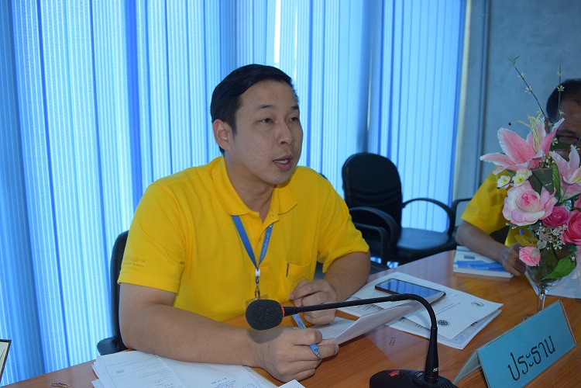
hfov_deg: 61.9
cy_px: 194
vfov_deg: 43.6
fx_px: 484
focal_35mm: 30
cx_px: 290
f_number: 5.6
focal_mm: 20
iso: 500
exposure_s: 1/125
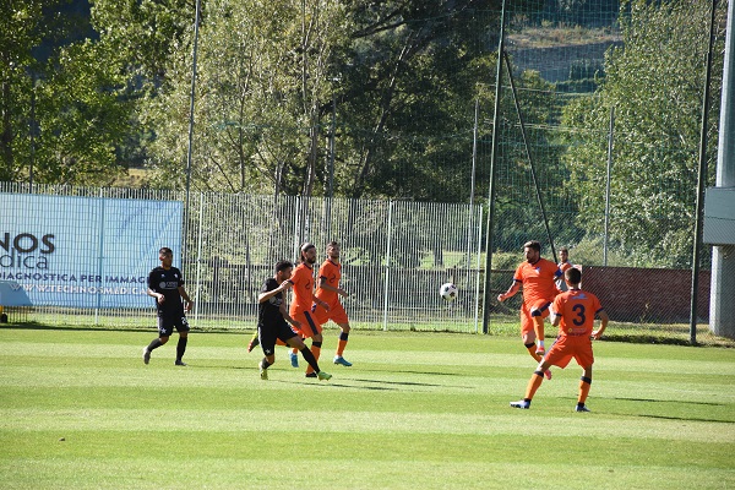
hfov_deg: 9.8
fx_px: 4287
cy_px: 245
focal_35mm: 210
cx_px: 368
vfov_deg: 6.5
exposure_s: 1/1000
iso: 640
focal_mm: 140
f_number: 6.3
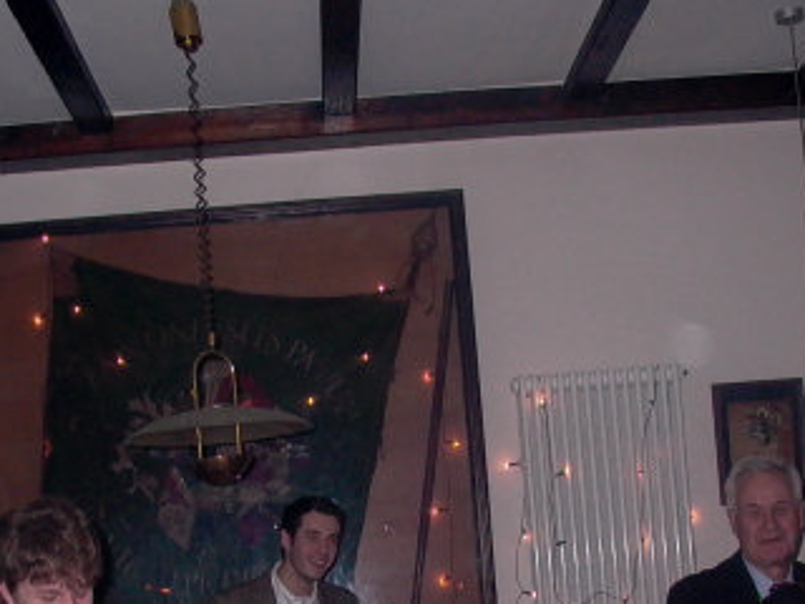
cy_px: 539
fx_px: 1535
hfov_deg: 29.4
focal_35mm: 66
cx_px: 355
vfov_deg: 21.8
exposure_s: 1/64.2
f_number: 2.04
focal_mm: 7.13
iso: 100
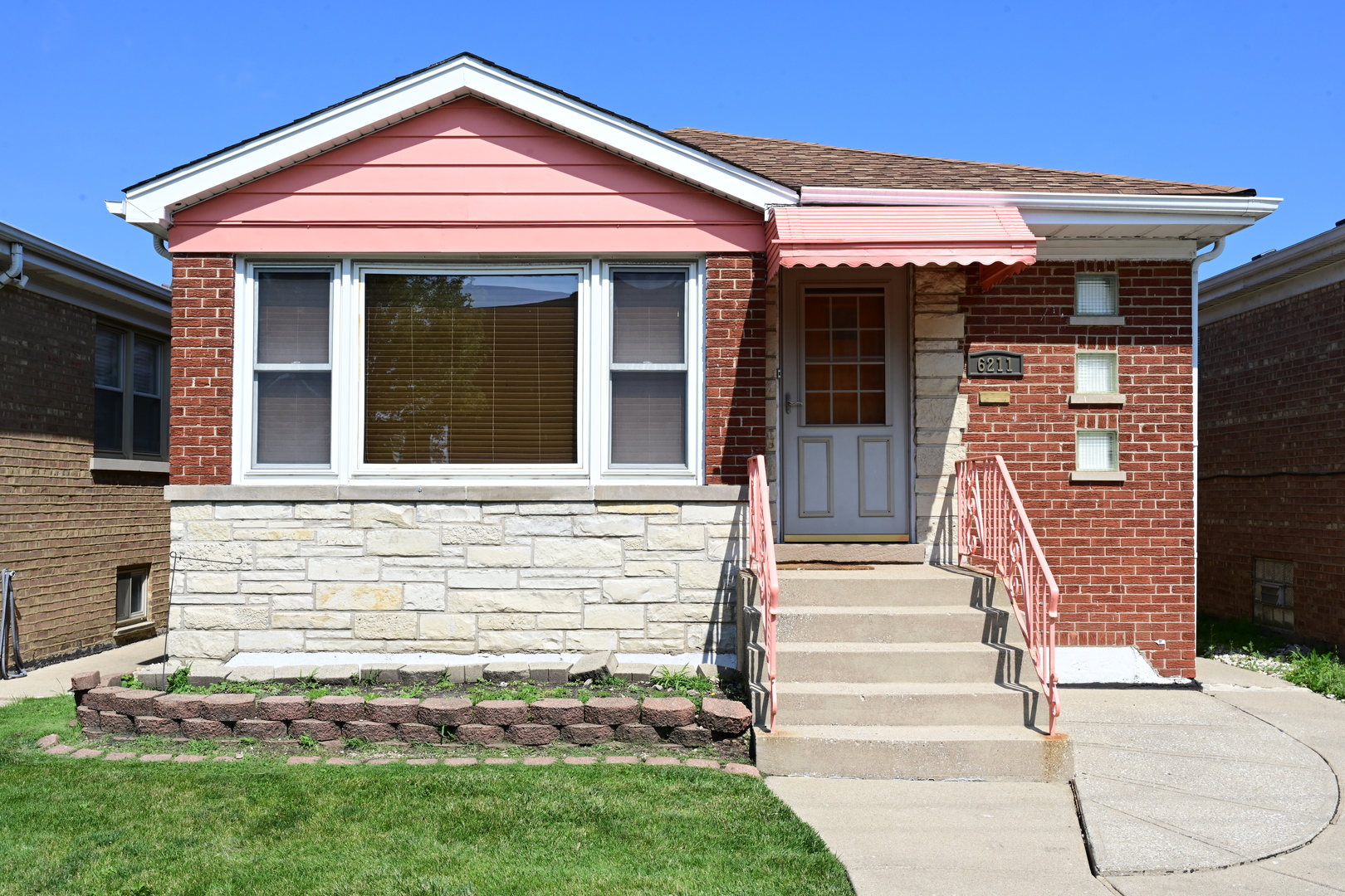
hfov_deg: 54.4
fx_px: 1308
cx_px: 672
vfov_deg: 37.9
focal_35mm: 35
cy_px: 448
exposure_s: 1/320
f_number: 16
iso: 400
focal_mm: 35
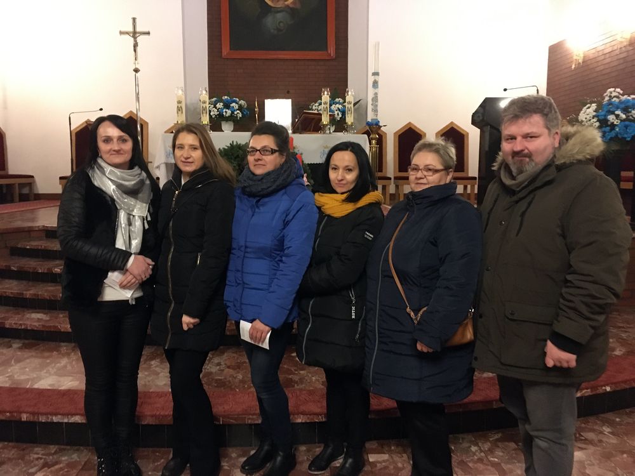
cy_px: 238
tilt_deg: -4.1
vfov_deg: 48.2
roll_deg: +0.7
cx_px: 318
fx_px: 532
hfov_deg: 61.7
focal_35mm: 29
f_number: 2.2
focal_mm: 4.15
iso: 400
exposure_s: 1/17
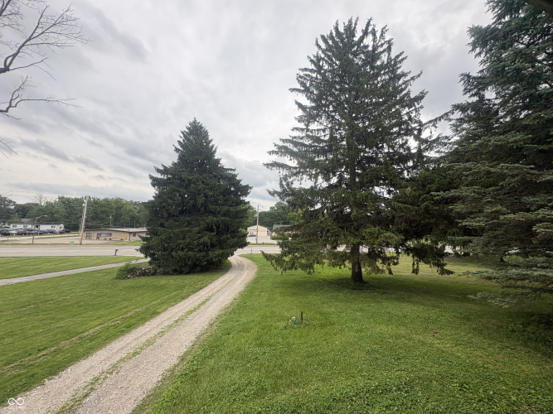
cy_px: 207
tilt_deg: +5.2
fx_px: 224
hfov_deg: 102.1
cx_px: 276
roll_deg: -1.3
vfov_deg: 85.7
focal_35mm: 14
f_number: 2.2
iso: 50
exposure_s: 1/473
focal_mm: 2.22
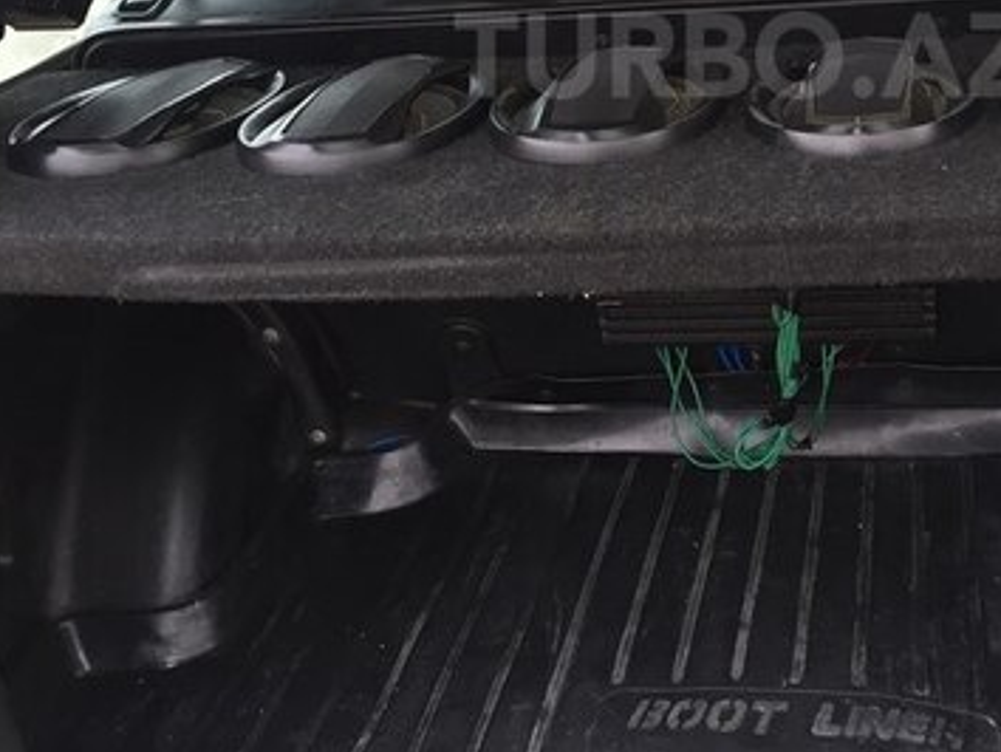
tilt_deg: -15.6
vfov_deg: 26.1
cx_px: 744
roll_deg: +6.2
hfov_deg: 34.8
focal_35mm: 54
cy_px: 55
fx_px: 1563
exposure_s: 1/33
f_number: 2.2
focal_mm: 4.15
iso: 32
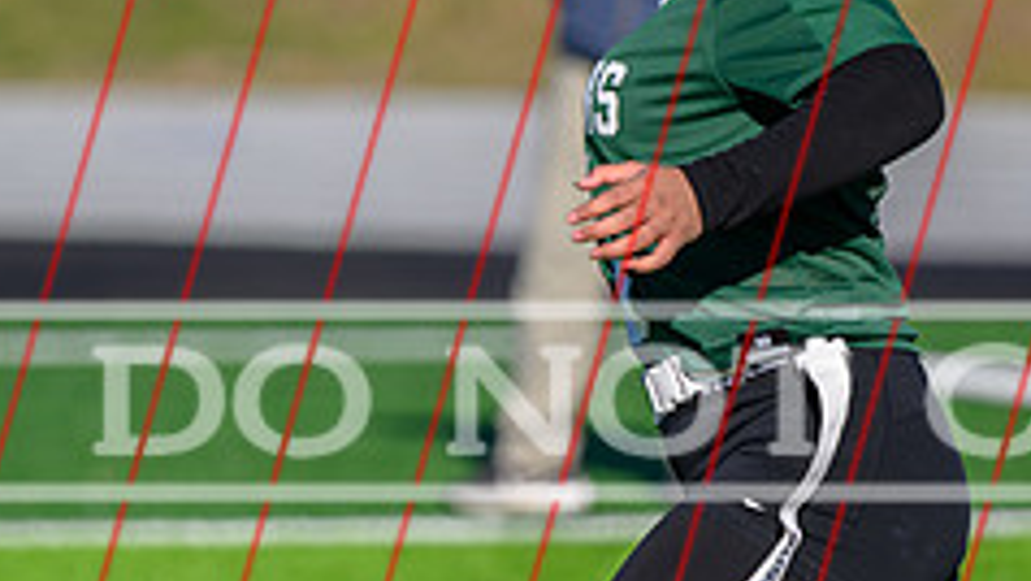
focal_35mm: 647
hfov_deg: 3.3
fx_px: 17692
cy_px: 469
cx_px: 582
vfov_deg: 1.9
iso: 72
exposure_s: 1/1250
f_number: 2.8
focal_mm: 185
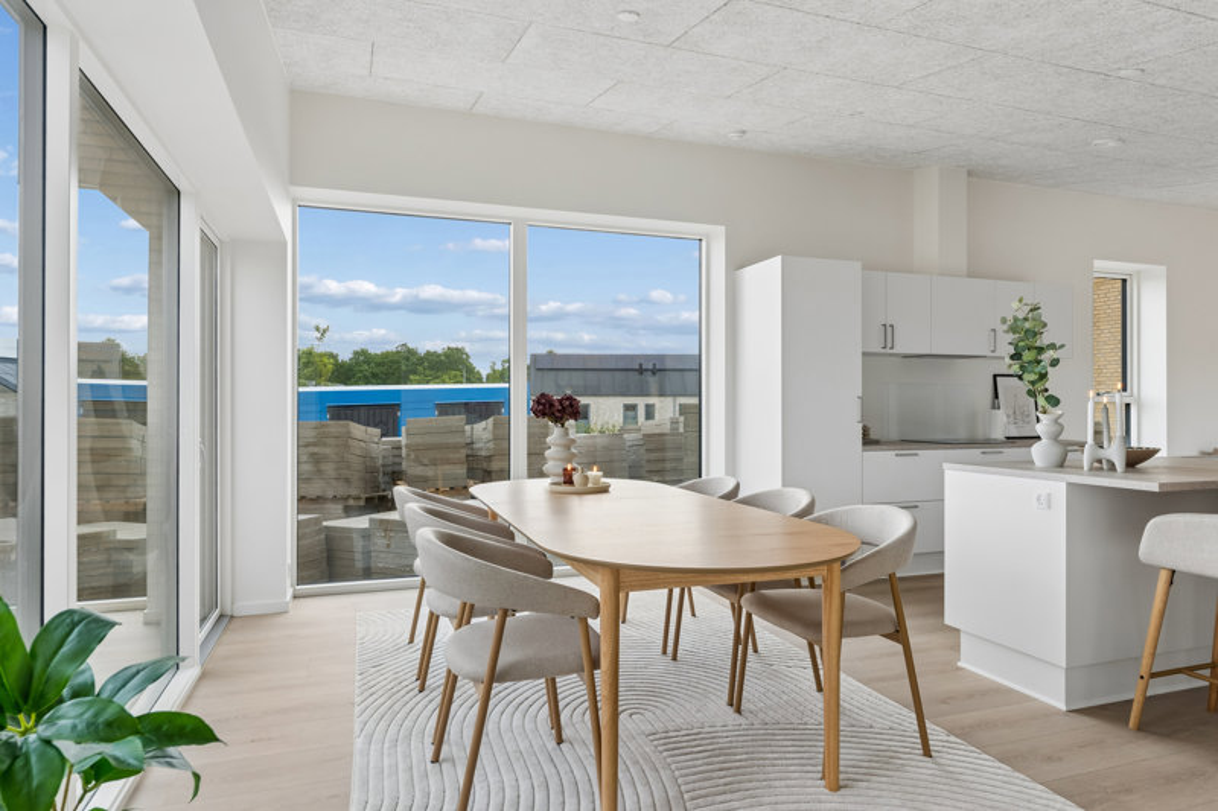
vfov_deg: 56.1
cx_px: 609
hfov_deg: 77.3
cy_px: 406
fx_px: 761
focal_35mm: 22
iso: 200
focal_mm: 15
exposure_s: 1/100
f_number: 8
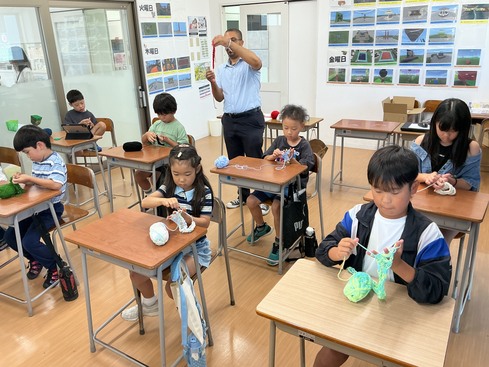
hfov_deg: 61.7
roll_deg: +2.9
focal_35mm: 29
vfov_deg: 48.2
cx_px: 244
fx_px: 410
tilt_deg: -20.3
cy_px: 184
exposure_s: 1/60
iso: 50
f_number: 1.8
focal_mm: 3
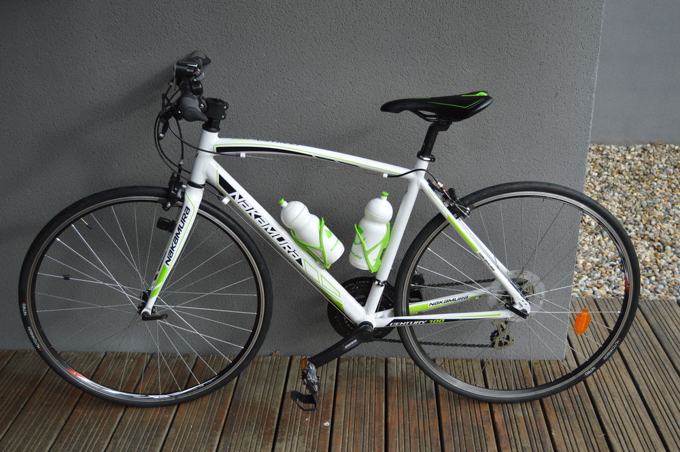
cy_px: 226
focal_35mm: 42
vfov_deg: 31.8
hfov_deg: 46.4
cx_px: 340
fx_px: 793
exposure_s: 1/400
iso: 100
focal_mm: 28
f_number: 8
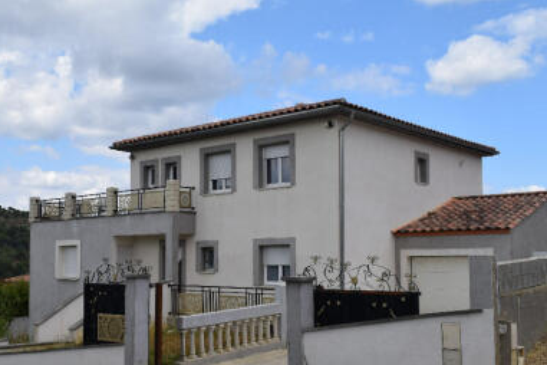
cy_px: 203
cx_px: 223
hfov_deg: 43.4
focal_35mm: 45
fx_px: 684
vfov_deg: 29.8
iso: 200
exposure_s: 1/400
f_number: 10
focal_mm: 24
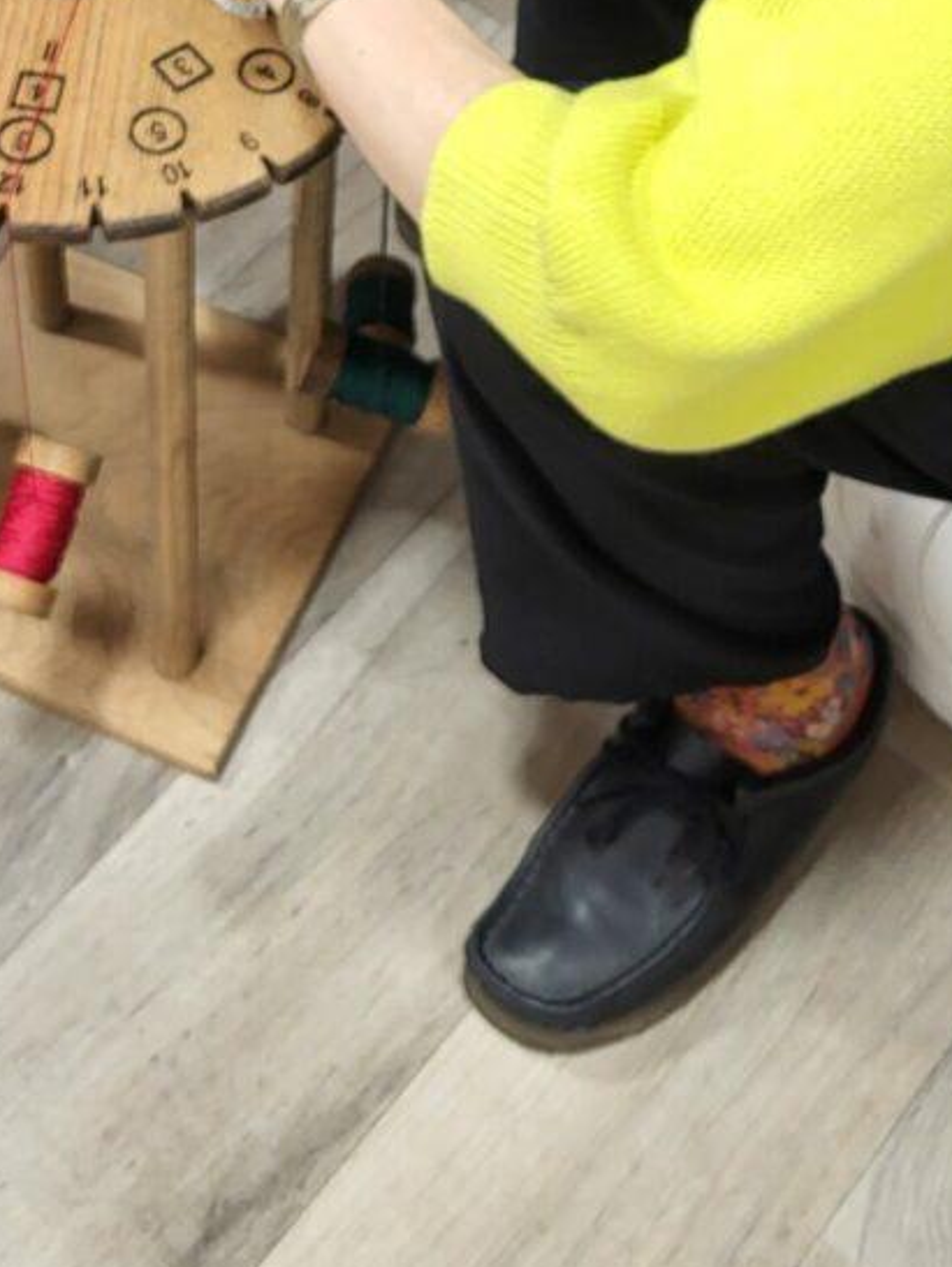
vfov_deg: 23.8
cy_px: -164
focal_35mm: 76
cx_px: 373
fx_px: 2784
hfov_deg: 19.4
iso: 200
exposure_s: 1/50
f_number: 1.8
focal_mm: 5.4
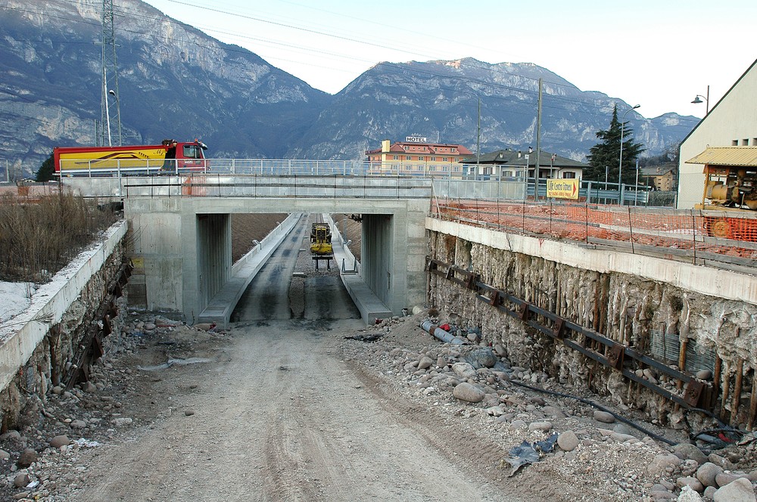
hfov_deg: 70.5
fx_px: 536
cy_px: 251
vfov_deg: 50.3
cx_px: 378
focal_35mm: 26
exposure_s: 1/125
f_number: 4.8
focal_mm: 17
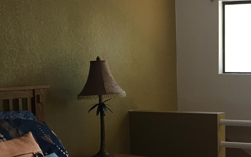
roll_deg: +1.1
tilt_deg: -6.7
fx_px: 513
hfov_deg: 26.5
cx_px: 228
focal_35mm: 75
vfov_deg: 17.2
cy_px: 126
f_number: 2.2
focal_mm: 4.15
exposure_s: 1/30
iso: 40
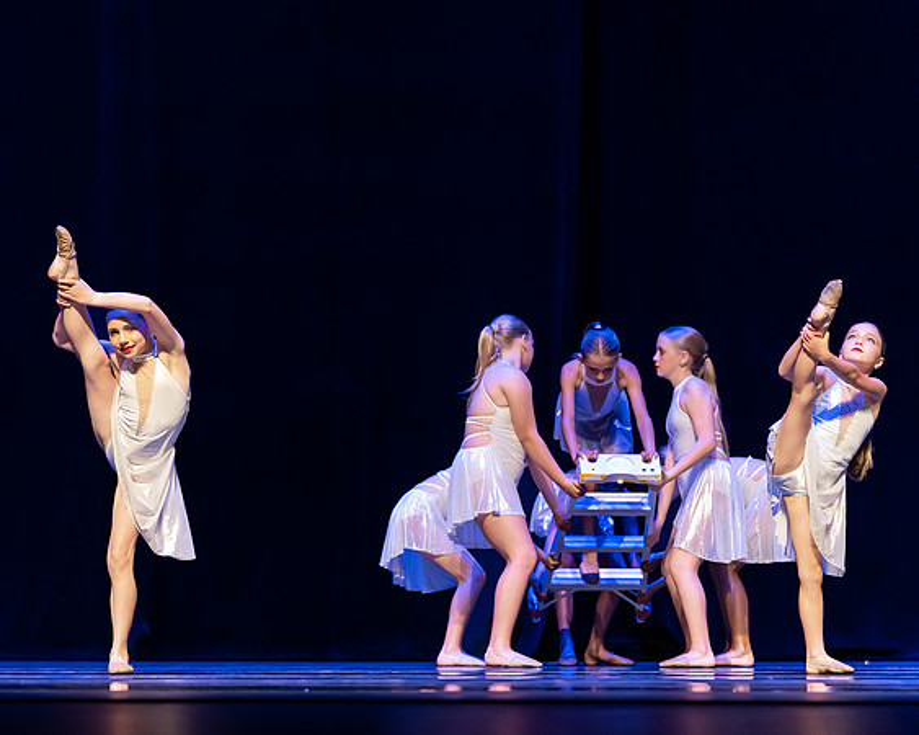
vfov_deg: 10.9
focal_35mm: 141
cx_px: 188
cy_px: 309
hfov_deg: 13.6
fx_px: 3832
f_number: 2.8
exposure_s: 1/640
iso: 4000
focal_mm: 94
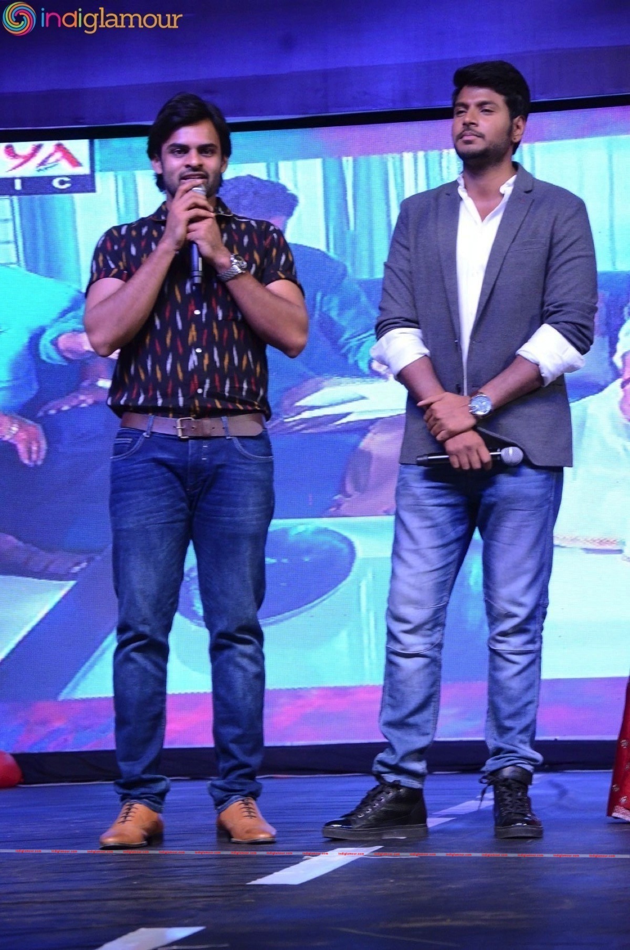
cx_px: 315
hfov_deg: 11.4
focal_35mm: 120
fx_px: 3163
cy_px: 475
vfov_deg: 17.1
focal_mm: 80
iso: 3200
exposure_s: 1/125
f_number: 5.6
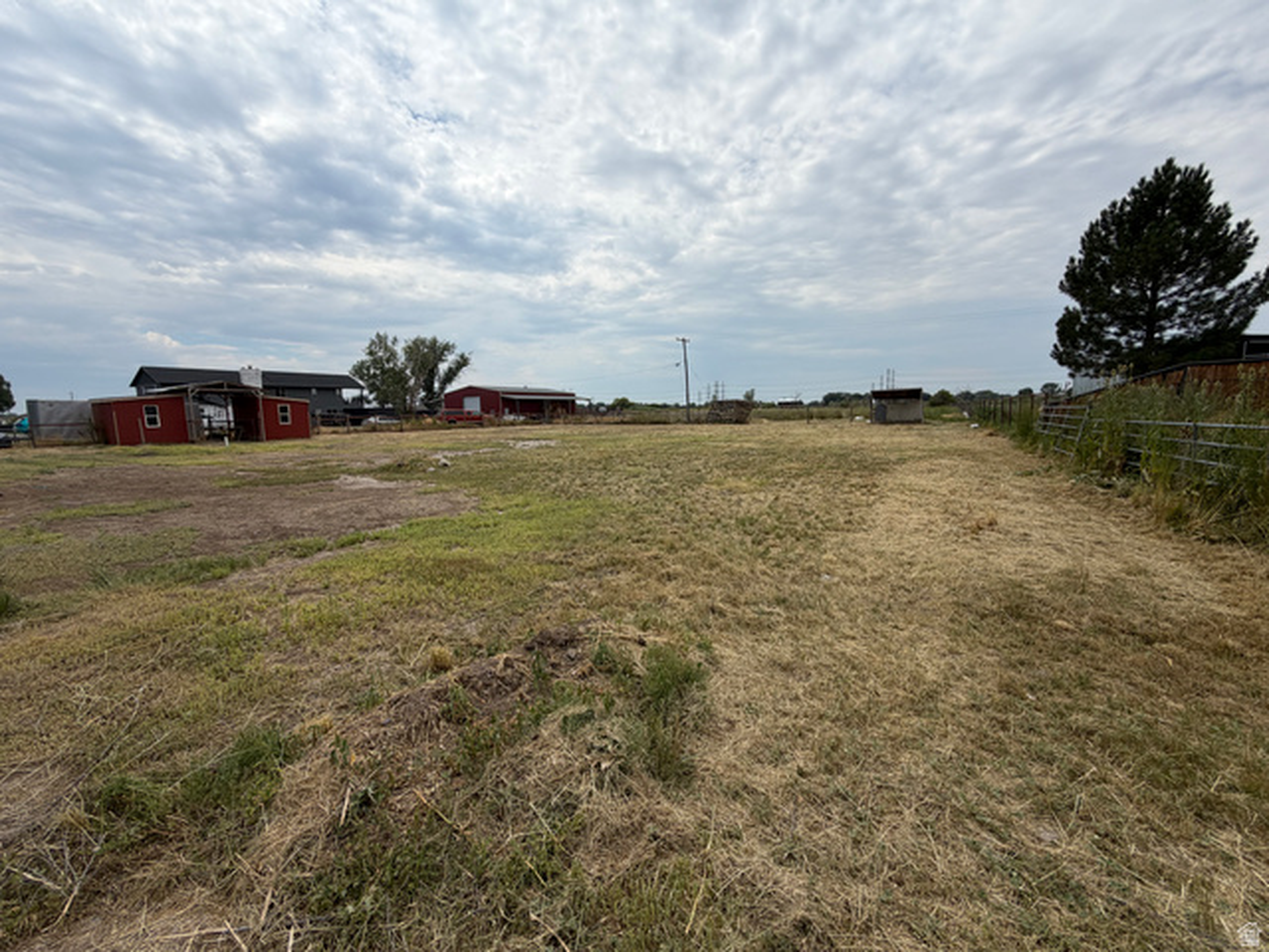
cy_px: 476
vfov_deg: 85.7
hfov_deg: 102.1
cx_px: 634
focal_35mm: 14
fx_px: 513
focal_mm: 2.22
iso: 20
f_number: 2.2
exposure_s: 1/1656
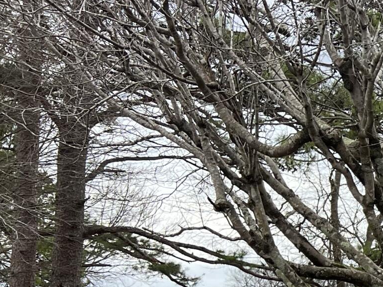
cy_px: 348
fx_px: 1117
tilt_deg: +0.8
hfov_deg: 16.0
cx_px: 717
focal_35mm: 101
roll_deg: -1.2
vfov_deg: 14.2
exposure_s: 1/1100
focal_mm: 5.7
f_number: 1.5
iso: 50
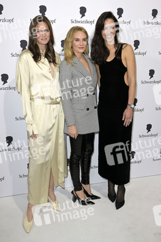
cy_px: 121
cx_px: 80
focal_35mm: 34
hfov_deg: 38.8
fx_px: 228
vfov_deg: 55.8
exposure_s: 1/160
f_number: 5.6
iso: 640
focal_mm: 34
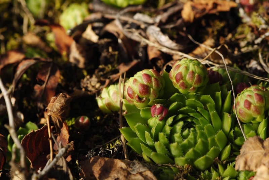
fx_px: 954
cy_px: 90
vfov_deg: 10.8
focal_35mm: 128
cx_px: 134
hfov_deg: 16.0
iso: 100
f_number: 7.1
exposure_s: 1/160
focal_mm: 85
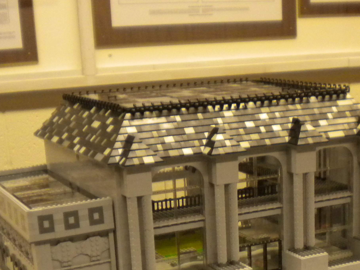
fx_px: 728
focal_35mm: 70
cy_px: 243
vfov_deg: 20.6
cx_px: 218
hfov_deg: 27.7
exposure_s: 1/44.7
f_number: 3.1
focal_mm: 6.3
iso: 400
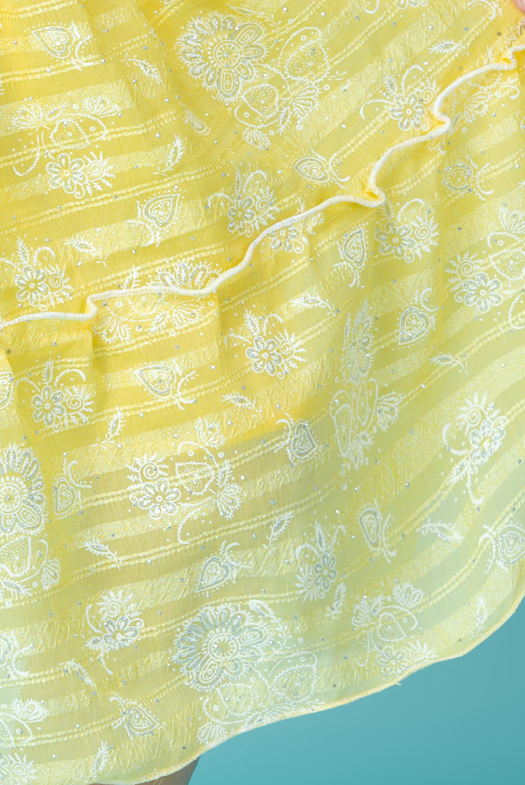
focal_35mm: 335
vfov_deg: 6.1
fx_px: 7319
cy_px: -83
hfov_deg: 4.1
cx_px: -247
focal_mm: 85
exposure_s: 1/160
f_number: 11
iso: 400
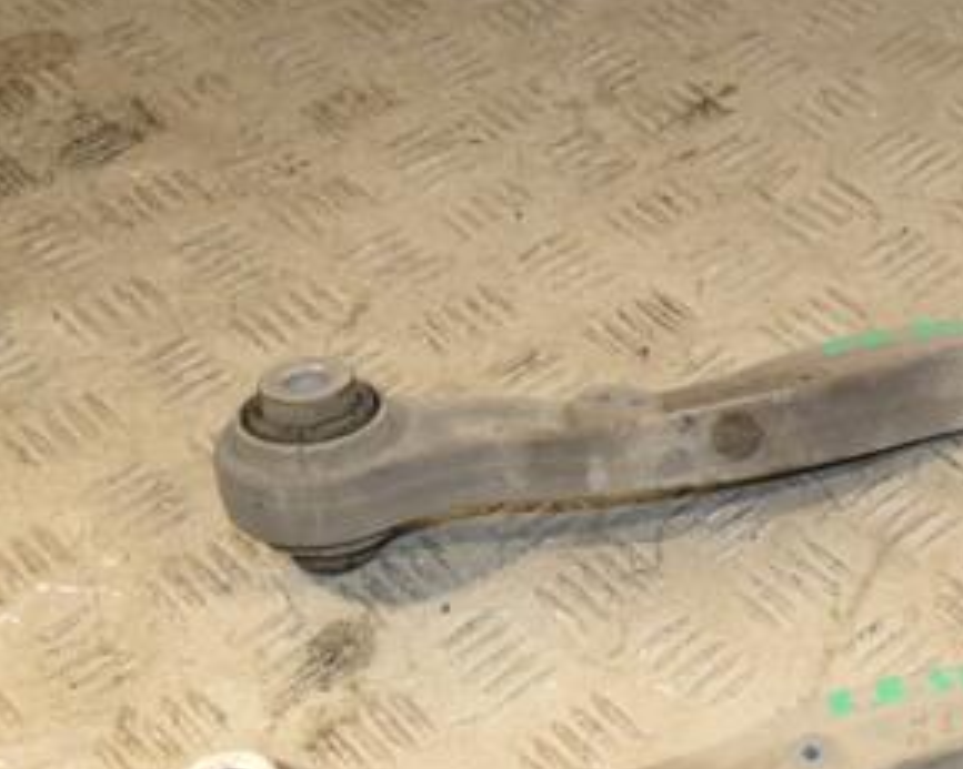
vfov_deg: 20.1
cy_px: 543
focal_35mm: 76
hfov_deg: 24.2
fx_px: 2165
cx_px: 916
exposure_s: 1/200
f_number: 5
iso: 800
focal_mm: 26
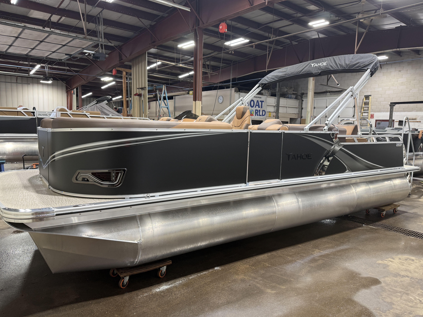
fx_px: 305
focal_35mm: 25
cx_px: 207
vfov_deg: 54.9
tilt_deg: -5.1
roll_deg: -1.3
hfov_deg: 69.4
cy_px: 161
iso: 125
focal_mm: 6.76
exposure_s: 1/60
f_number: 1.78
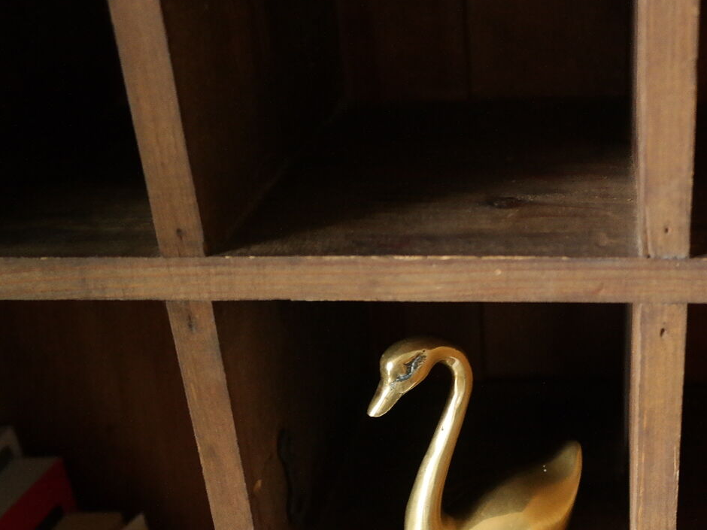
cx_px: 601
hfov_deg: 34.6
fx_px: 1082
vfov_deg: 27.2
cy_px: 392
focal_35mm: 53
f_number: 6.3
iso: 1600
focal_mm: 20
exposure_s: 1/30
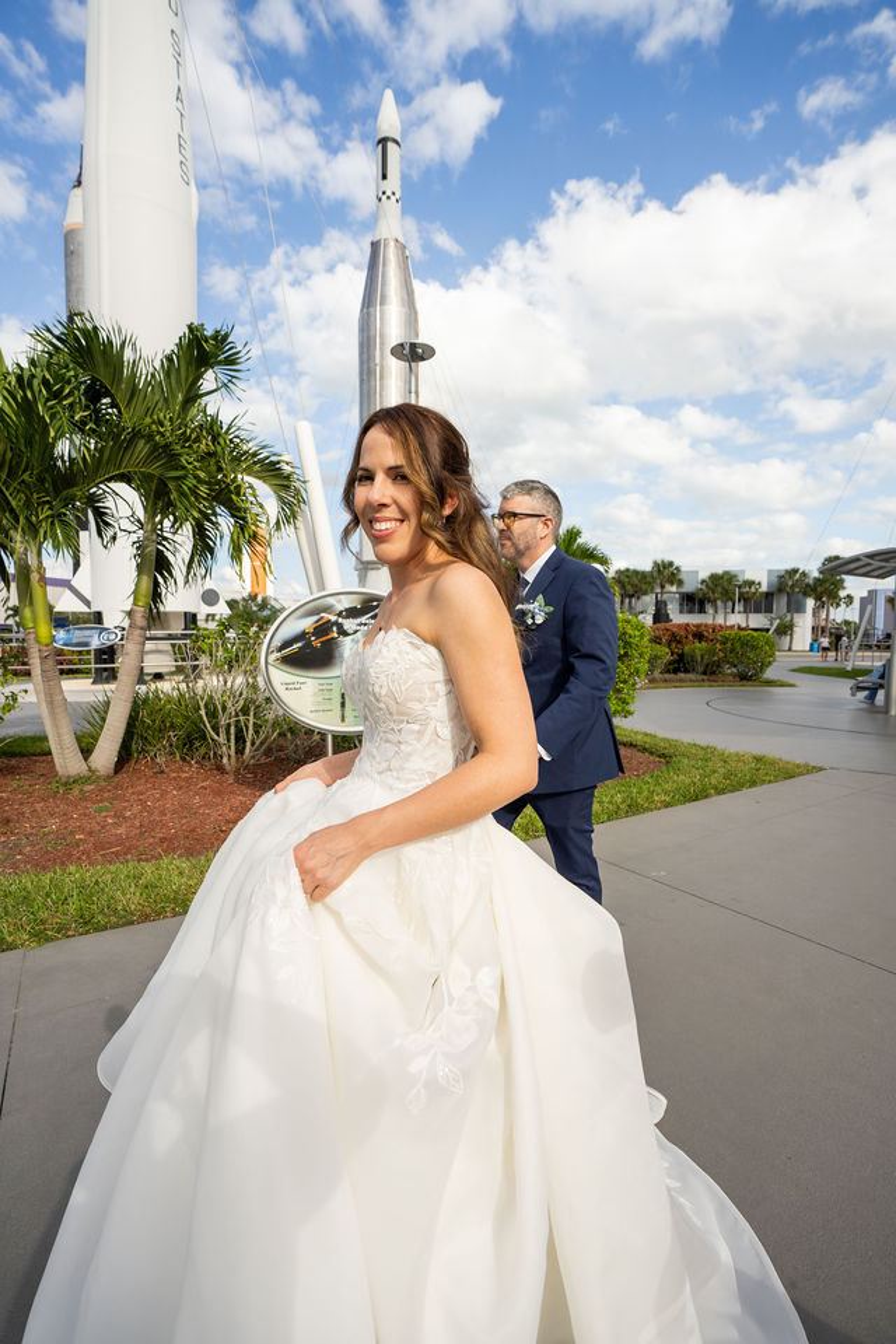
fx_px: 597
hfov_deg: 73.7
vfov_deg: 96.7
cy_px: 672
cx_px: 448
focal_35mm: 16
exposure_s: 1/1000
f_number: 5
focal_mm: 16
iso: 100
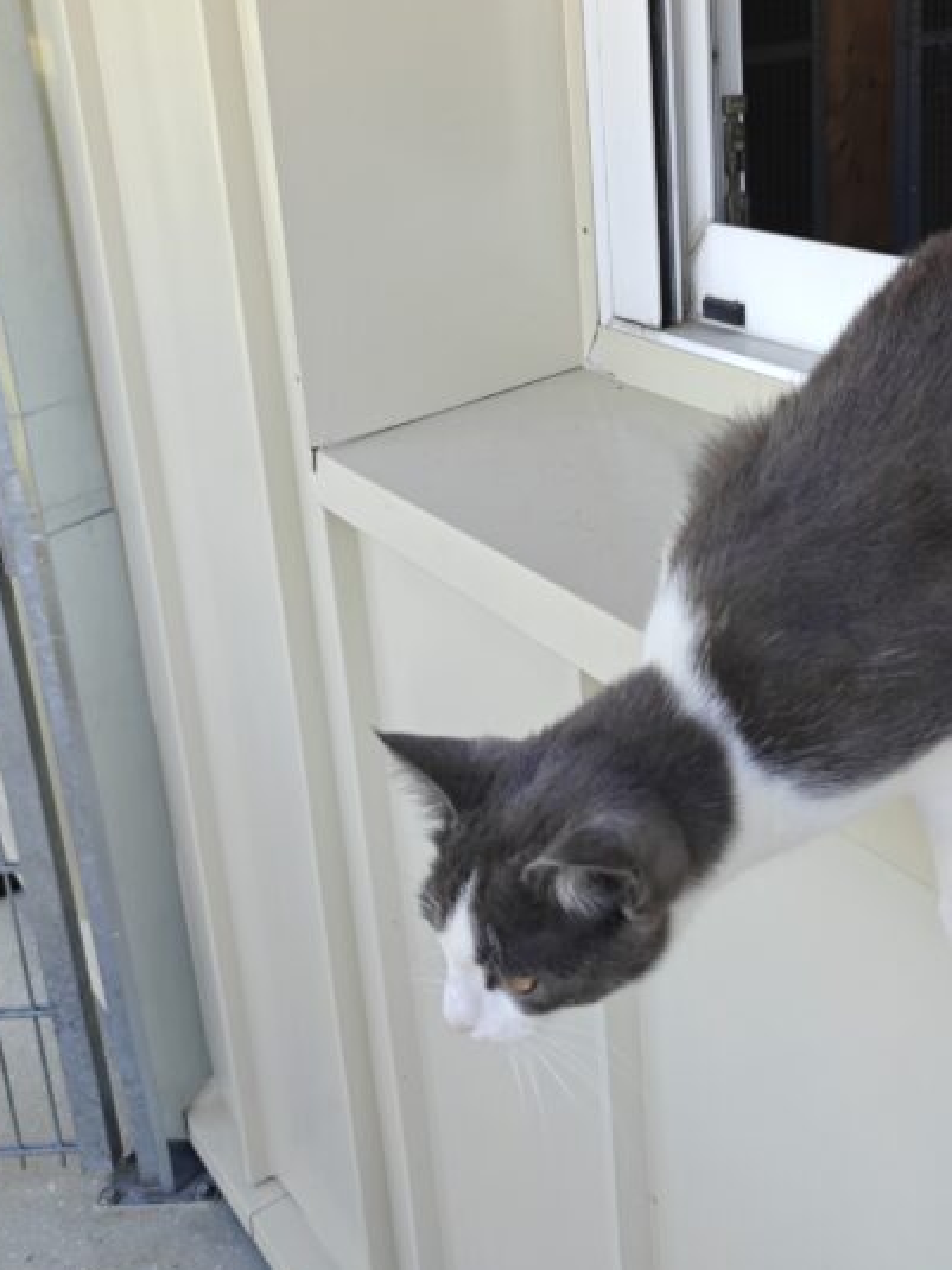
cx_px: 575
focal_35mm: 44
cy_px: 544
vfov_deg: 42.8
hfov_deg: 32.8
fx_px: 1614
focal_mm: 6.06
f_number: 1.6
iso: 250
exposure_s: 1/500
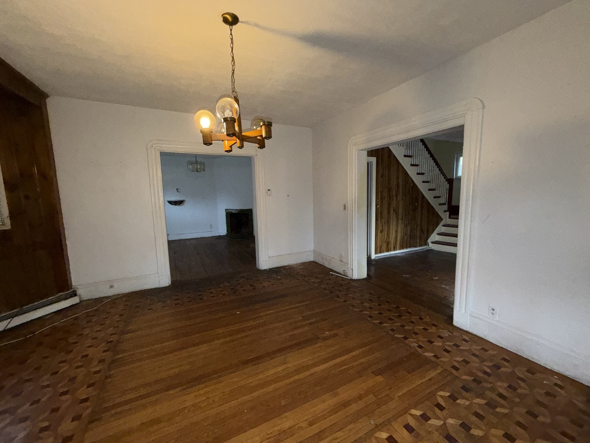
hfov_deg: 102.1
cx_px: 295
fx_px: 239
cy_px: 222
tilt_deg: -6.7
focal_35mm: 14
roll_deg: +1.6
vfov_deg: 85.7
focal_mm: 2.22
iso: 250
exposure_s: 1/60
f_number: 2.2
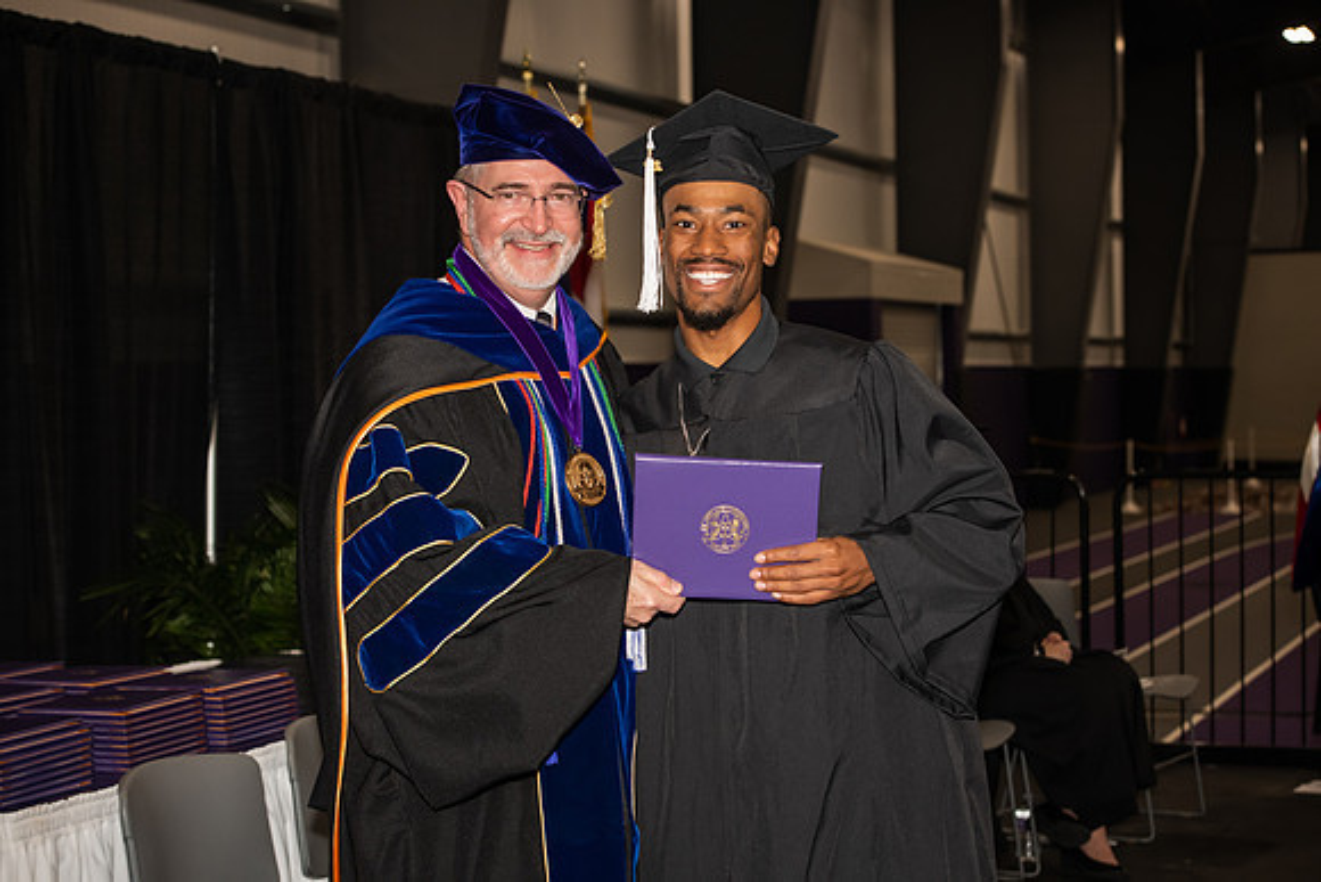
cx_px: 660
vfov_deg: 19.5
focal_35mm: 70
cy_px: 441
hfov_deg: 28.8
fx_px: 2569
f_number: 5.6
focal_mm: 70
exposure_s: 1/200
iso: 1000
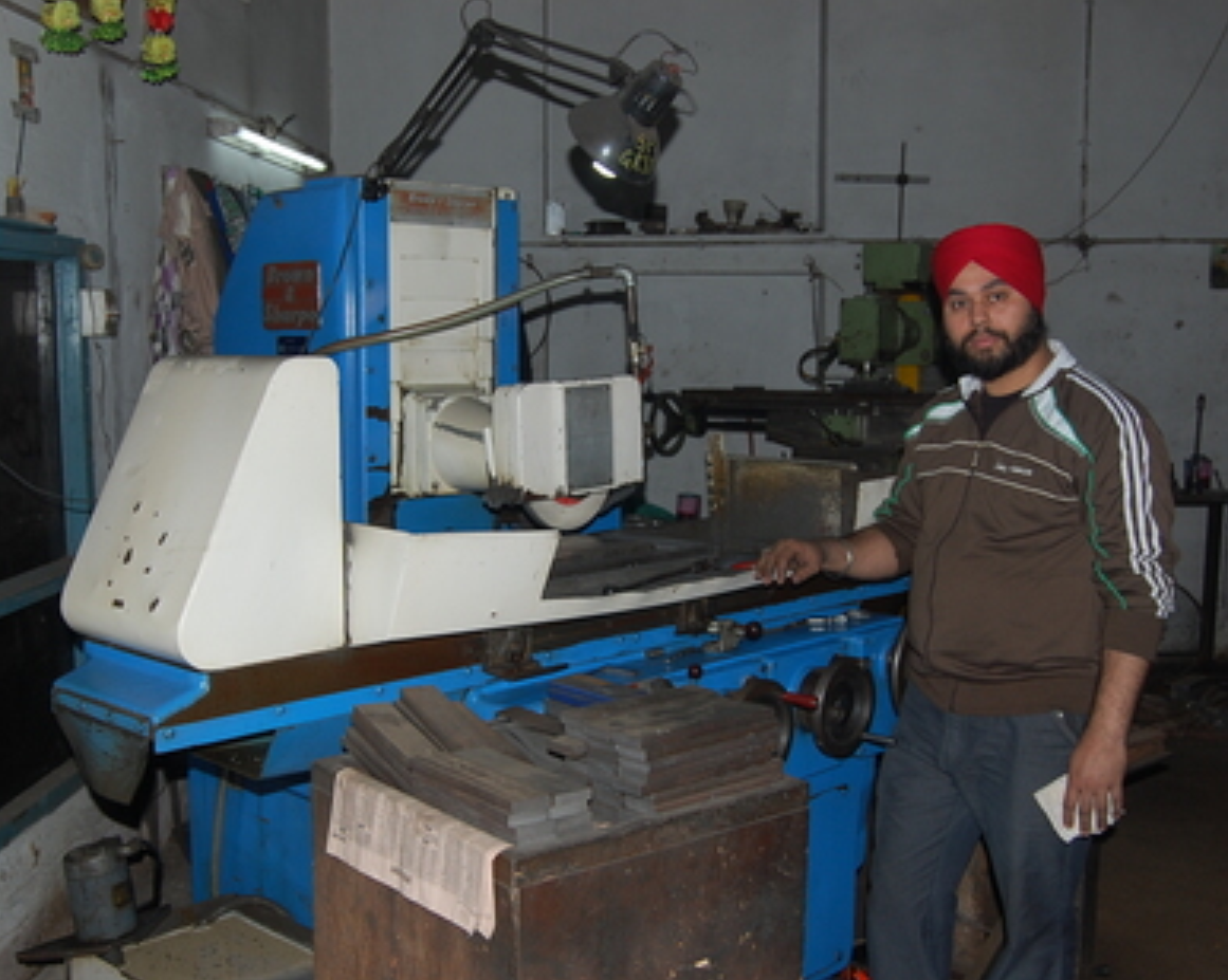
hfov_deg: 45.8
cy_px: 523
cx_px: 574
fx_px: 1453
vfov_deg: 37.3
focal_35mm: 40
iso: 200
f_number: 5
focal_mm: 22
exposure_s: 1/125
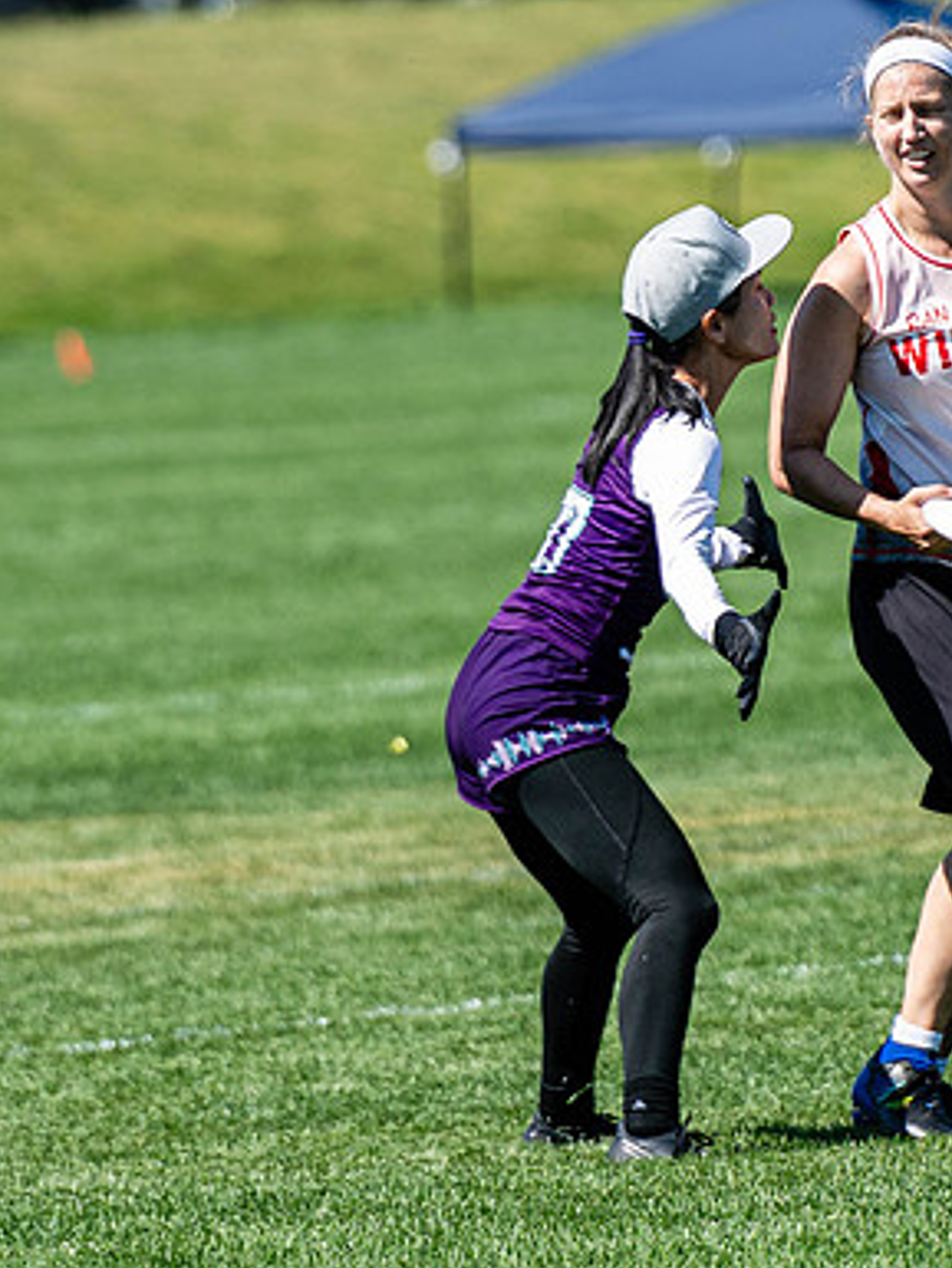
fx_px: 31774
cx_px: 996
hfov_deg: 1.7
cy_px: 338
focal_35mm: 867
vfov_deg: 2.3
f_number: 3.2
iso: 100
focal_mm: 200
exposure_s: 1/1250
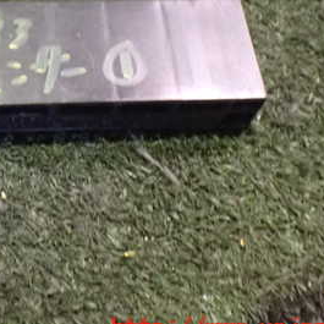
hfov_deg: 27.4
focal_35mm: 60
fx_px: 635
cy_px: 70
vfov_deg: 28.1
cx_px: 21
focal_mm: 5.4
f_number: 2.3
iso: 1600
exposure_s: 1/30
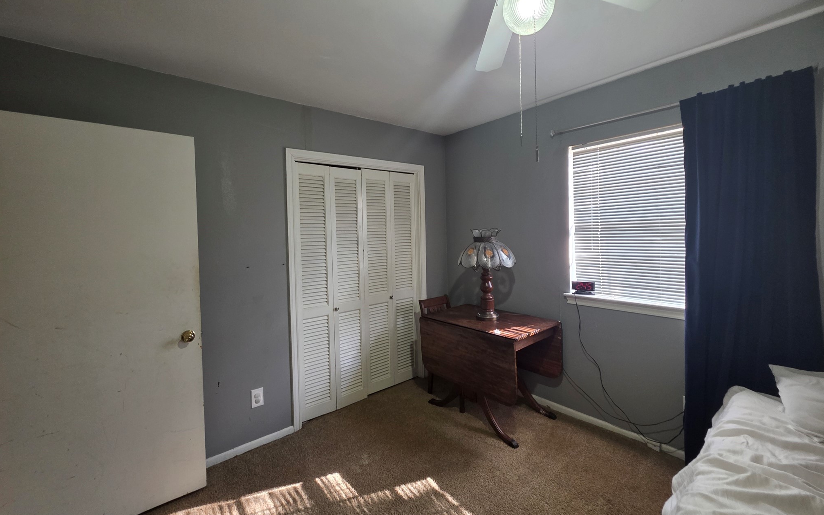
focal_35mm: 14
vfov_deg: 78.5
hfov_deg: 105.3
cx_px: 414
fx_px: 314
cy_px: 238
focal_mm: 2.2
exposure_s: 1/60
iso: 250
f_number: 1.9
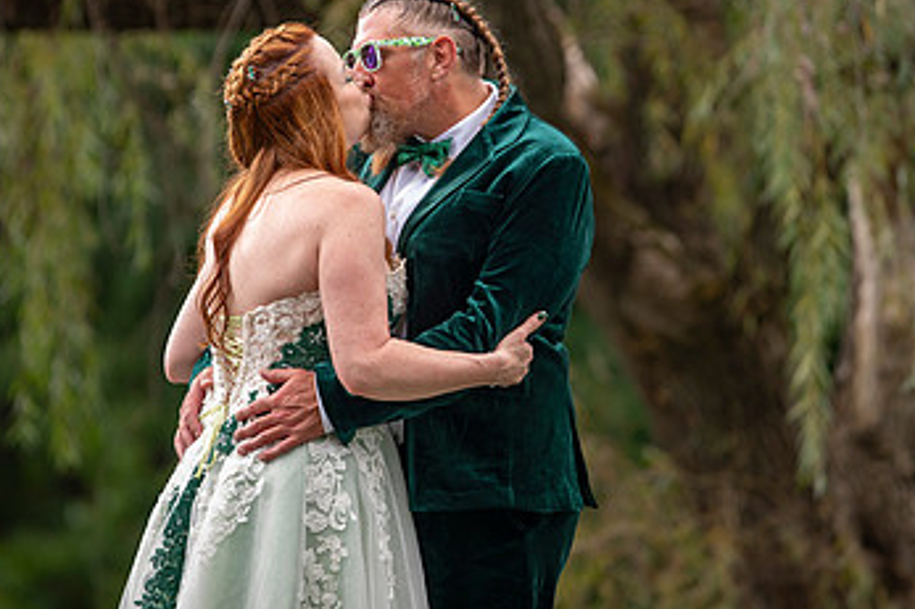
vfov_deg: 4.1
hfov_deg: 6.2
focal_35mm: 335
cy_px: 198
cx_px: 454
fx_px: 8510
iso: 50
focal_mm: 200
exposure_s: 1/125
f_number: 3.2
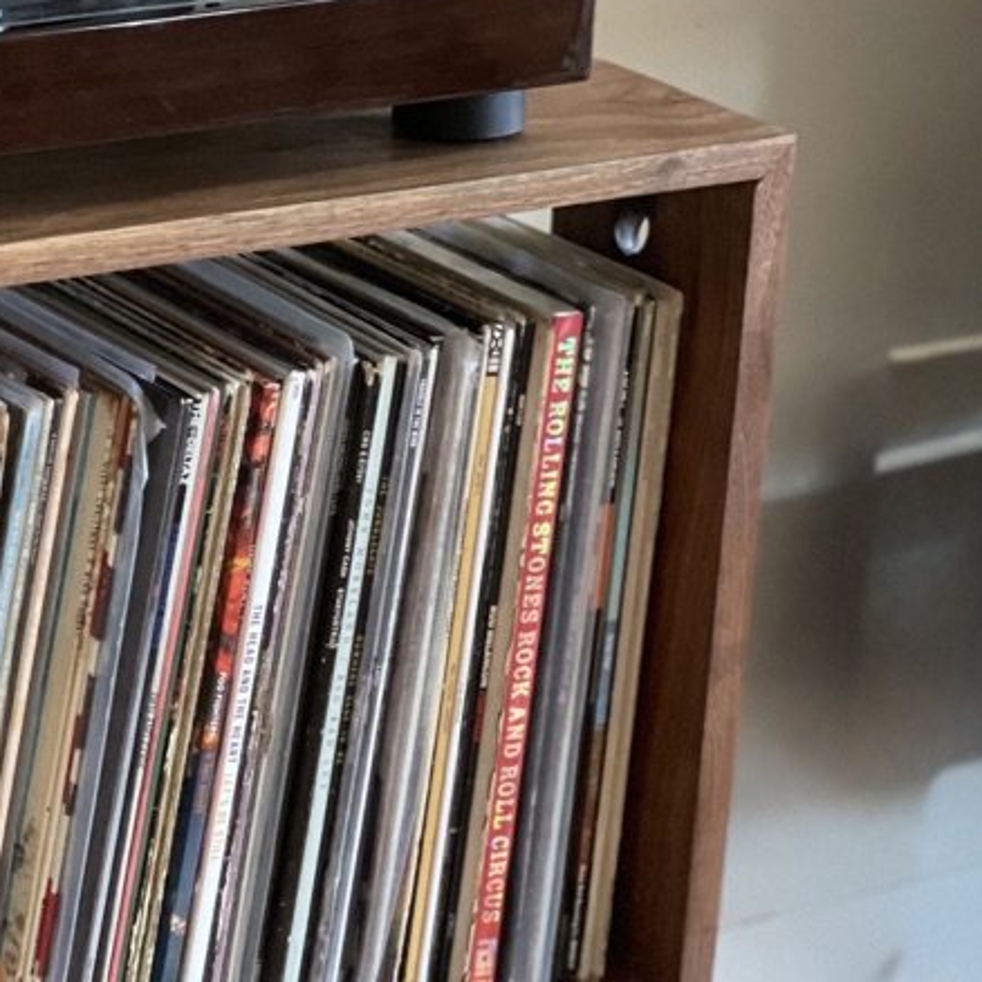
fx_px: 4044
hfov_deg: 13.6
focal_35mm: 126
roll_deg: -0.5
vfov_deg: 13.8
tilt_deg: -23.2
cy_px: 749
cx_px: -9
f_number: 2
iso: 500
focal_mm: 6
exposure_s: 1/24
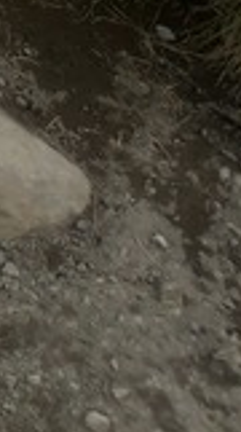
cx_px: -640
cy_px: -673
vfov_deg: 11.1
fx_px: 1781
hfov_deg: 6.6
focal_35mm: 156
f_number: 2
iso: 25
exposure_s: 1/502
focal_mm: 4.6
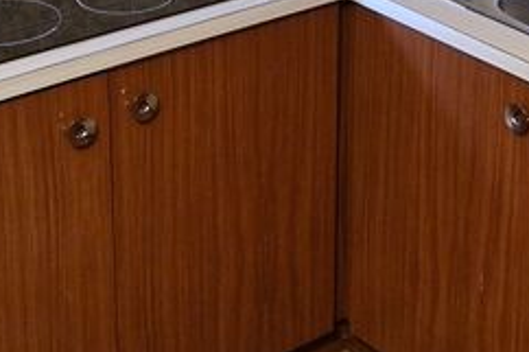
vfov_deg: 13.4
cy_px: -83
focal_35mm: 99
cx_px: 361
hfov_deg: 20.5
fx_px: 1454
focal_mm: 5.4
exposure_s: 1/50
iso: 640
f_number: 1.8
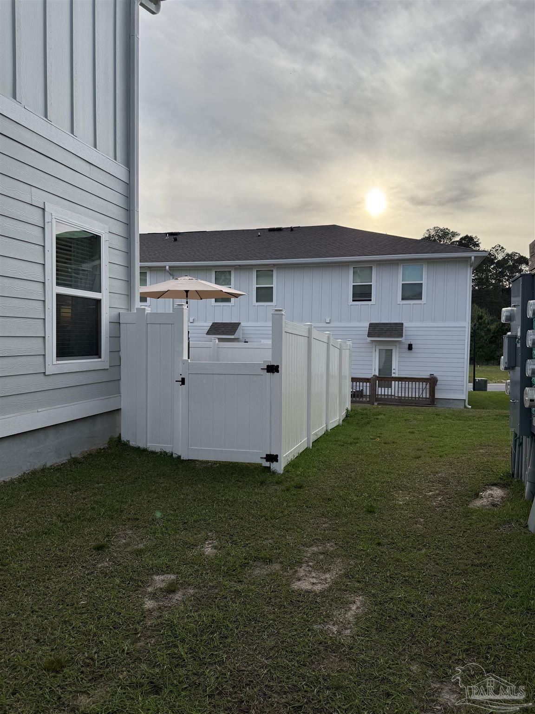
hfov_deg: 56.8
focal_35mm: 24
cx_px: 268
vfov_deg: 71.6
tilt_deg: -3.9
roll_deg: -1.1
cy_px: 357
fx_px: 495
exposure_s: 1/3759
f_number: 1.78
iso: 80
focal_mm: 6.76
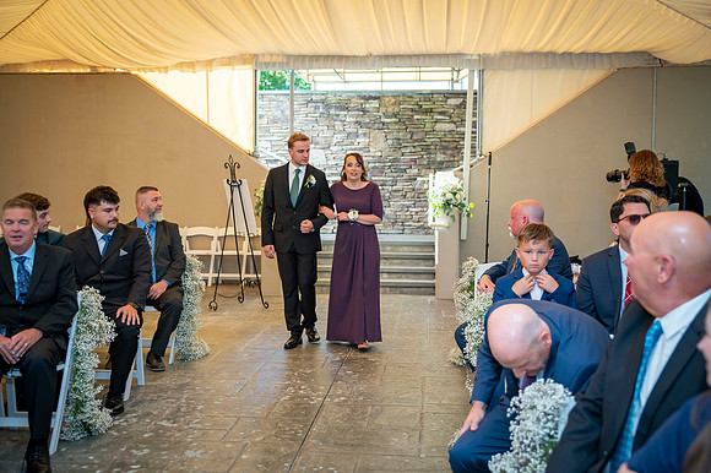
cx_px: 356
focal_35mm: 41
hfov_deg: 47.4
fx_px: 809
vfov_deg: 32.6
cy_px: 236
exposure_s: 1/1250
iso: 800
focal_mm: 40
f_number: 2.8
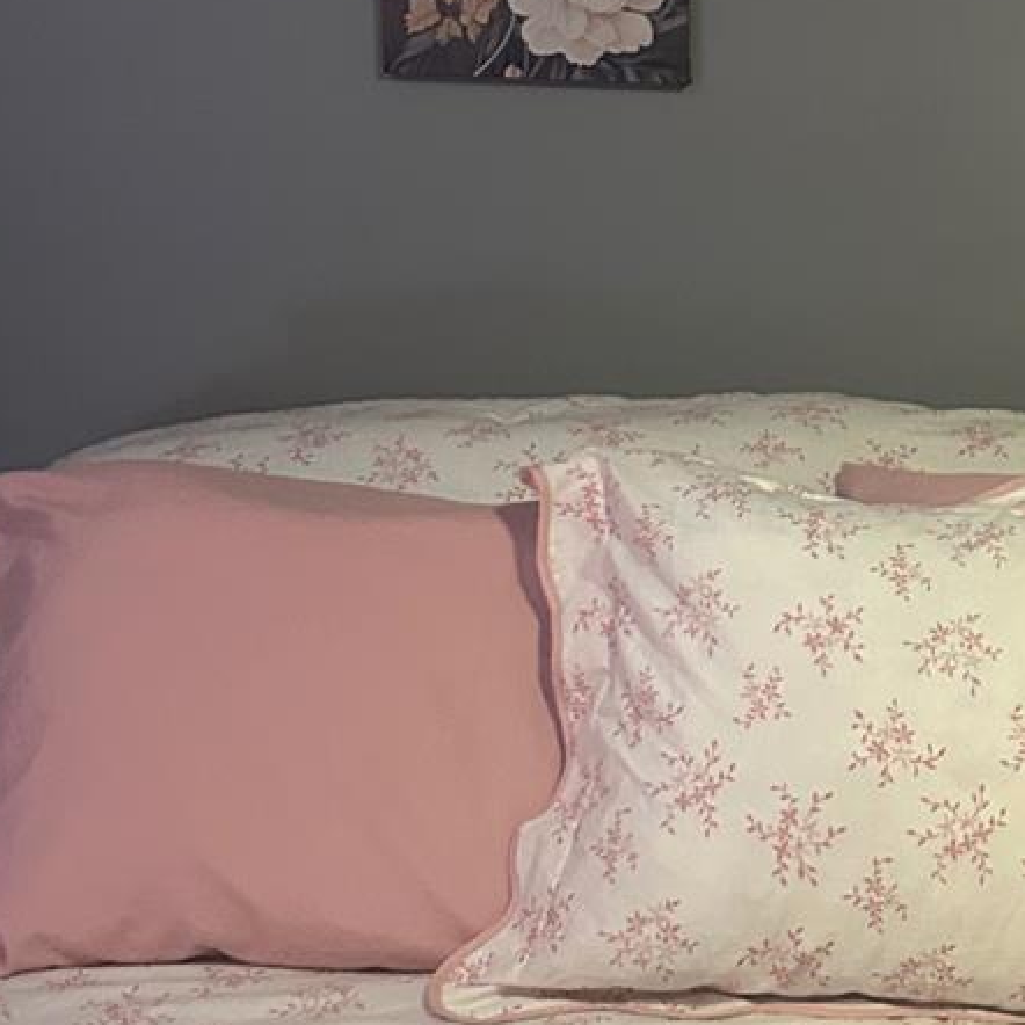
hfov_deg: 21.6
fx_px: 2613
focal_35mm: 78
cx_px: 943
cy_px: 517
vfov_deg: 22.2
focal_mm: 5.7
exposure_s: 1/40
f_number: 1.5
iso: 400
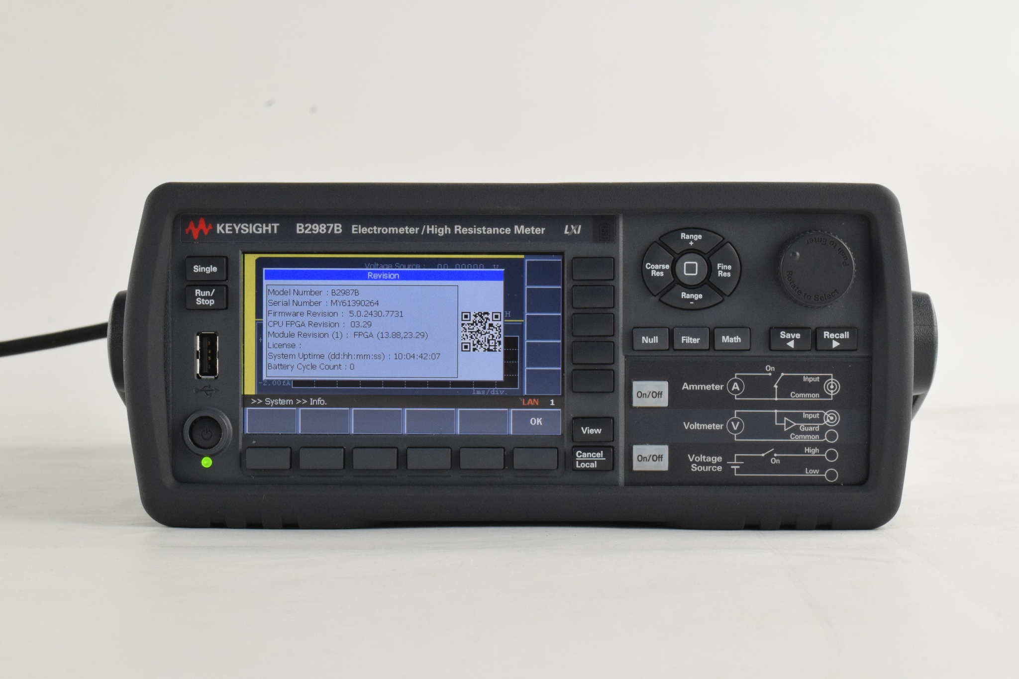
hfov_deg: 24.6
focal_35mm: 82
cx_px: 510
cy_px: 340
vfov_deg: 16.6
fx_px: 2335
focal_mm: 55
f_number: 22
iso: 1600
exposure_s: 1/30
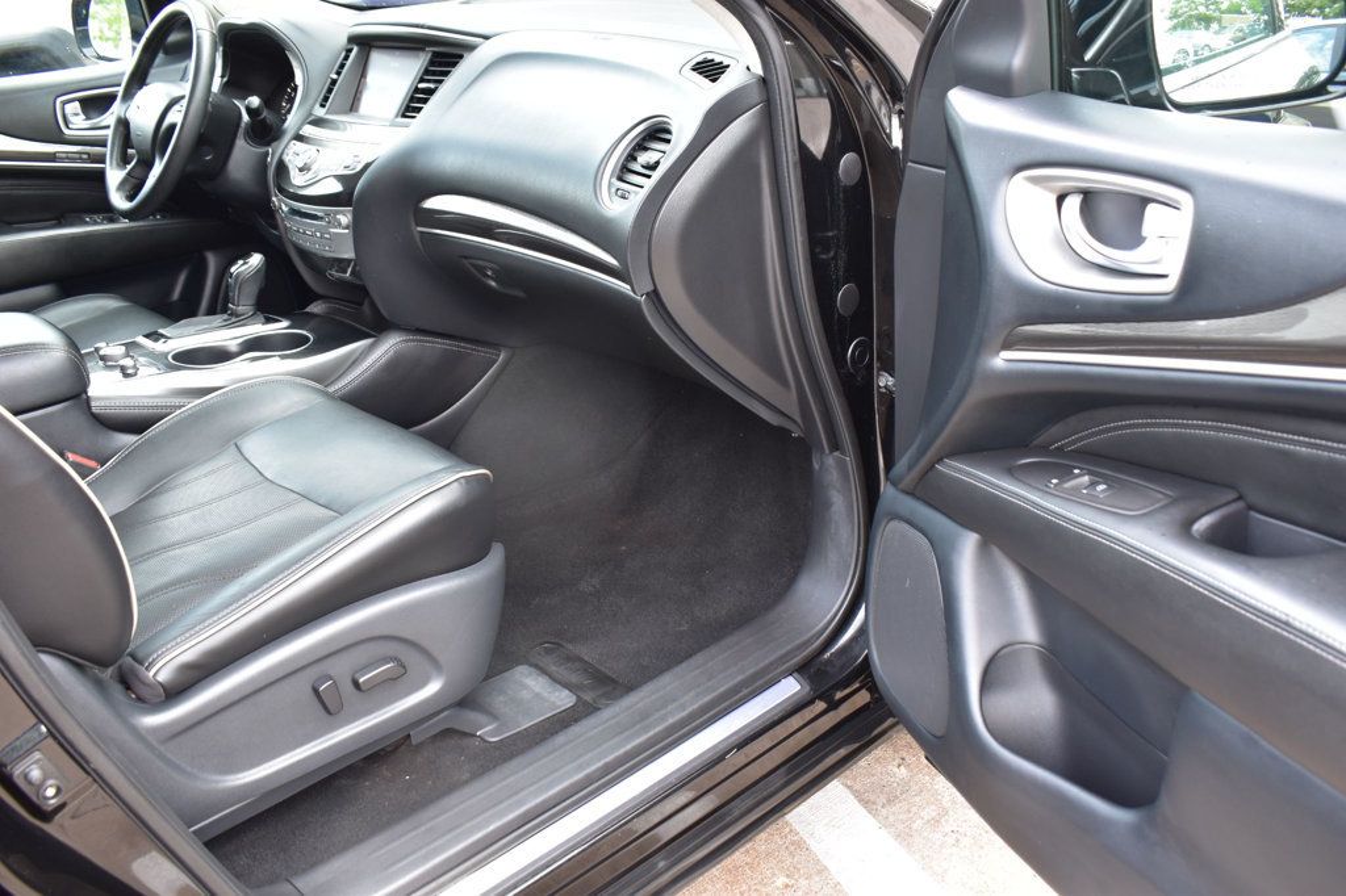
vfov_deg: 41.7
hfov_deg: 59.5
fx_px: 1177
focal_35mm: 32
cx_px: 673
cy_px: 448
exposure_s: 1/15
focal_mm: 21
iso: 400
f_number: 6.3
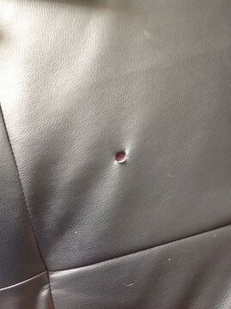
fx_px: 312
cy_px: 154
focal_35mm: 35
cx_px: 116
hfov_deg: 40.6
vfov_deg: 52.7
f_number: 2.4
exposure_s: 1/15
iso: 200
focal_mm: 4.28
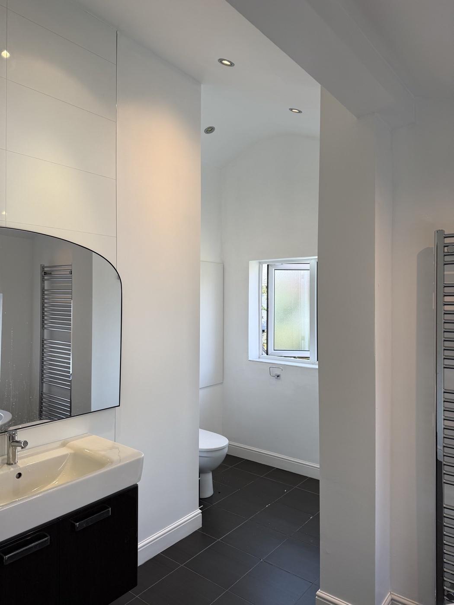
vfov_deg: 71.6
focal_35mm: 24
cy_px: 302
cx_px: 227
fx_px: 420
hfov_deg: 56.8
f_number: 1.78
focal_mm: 6.76
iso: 80
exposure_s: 1/377
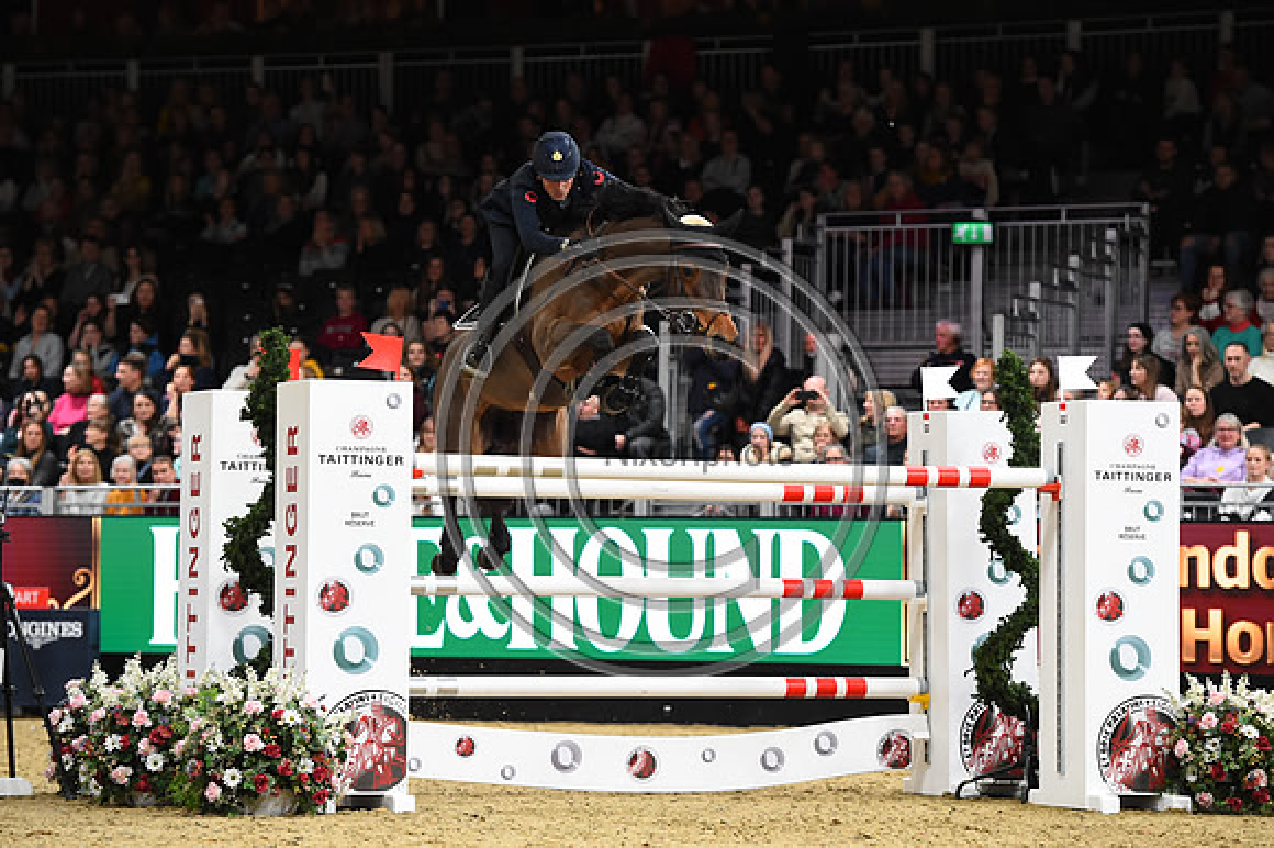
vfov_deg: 9.5
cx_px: 637
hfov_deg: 14.2
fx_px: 5128
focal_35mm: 145
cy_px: 424
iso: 5000
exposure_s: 1/800
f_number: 4
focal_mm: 145
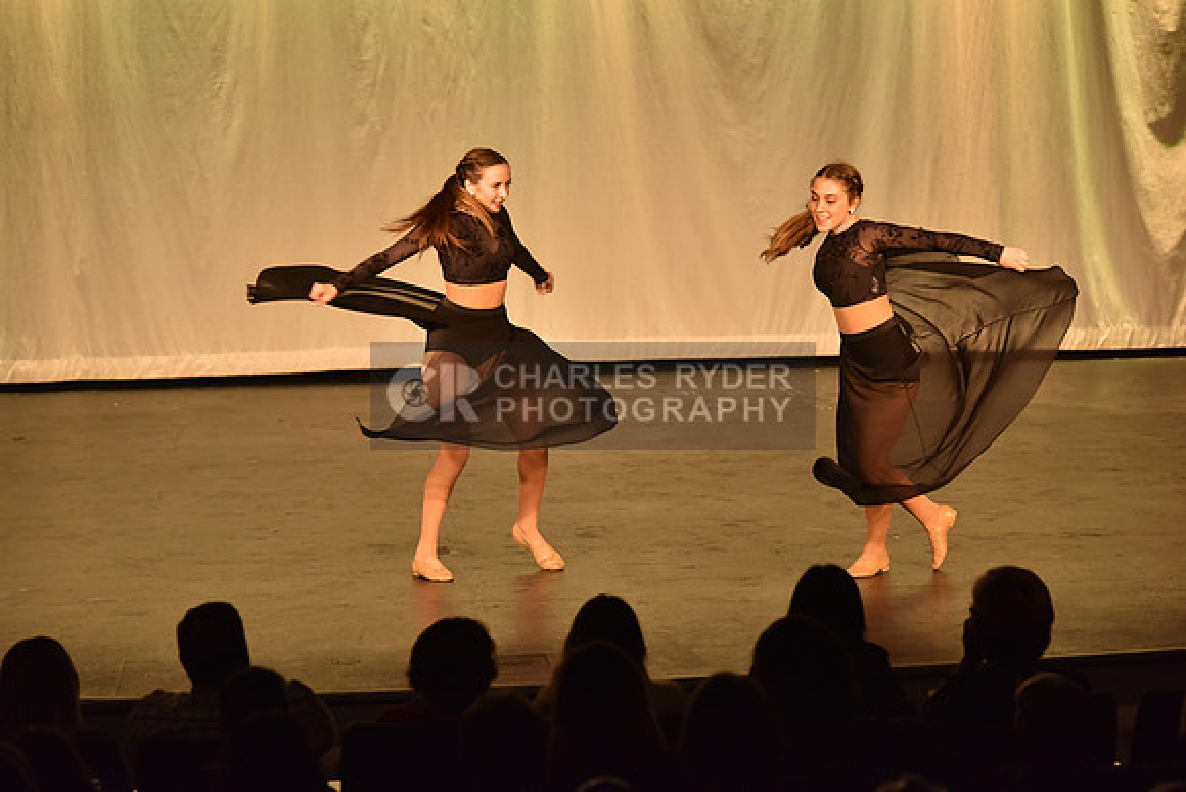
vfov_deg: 10.2
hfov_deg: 15.2
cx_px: 593
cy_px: 396
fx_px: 4448
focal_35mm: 135
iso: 2000
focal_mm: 135
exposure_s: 1/250
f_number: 4.5
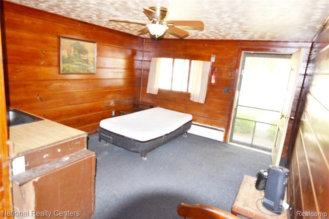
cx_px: 164
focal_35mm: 22
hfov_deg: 77.3
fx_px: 206
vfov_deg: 56.1
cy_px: 110
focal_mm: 15
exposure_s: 1/60
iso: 720
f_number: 3.5
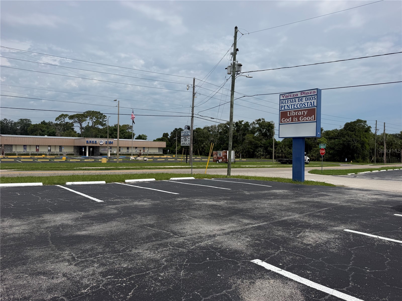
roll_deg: -0.4
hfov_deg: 71.6
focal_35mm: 24
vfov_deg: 56.8
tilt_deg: +0.1
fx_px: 279
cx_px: 201
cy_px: 150
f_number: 1.78
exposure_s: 1/10309
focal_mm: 6.76
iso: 80
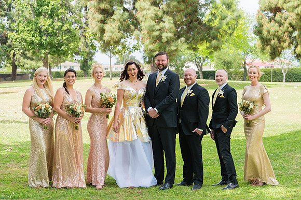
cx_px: 160
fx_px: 623
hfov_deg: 27.2
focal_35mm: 75
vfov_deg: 18.3
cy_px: 93
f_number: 5.6
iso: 500
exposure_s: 1/1250
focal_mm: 70
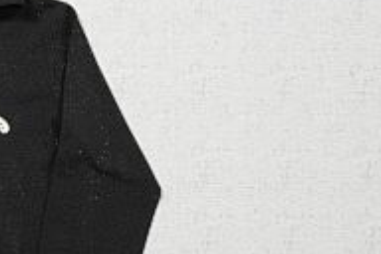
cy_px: 142
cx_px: -75
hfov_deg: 26.9
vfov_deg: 20.5
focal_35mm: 66
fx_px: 702
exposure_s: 1/100
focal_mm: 17
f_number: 10
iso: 1600
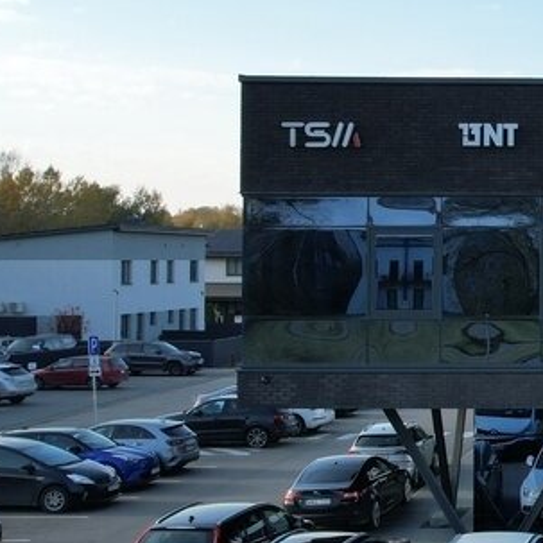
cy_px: 229
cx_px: 790
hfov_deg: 21.0
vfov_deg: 24.3
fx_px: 1260
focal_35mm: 71
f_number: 2.8
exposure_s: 1/1000
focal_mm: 8.38
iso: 100
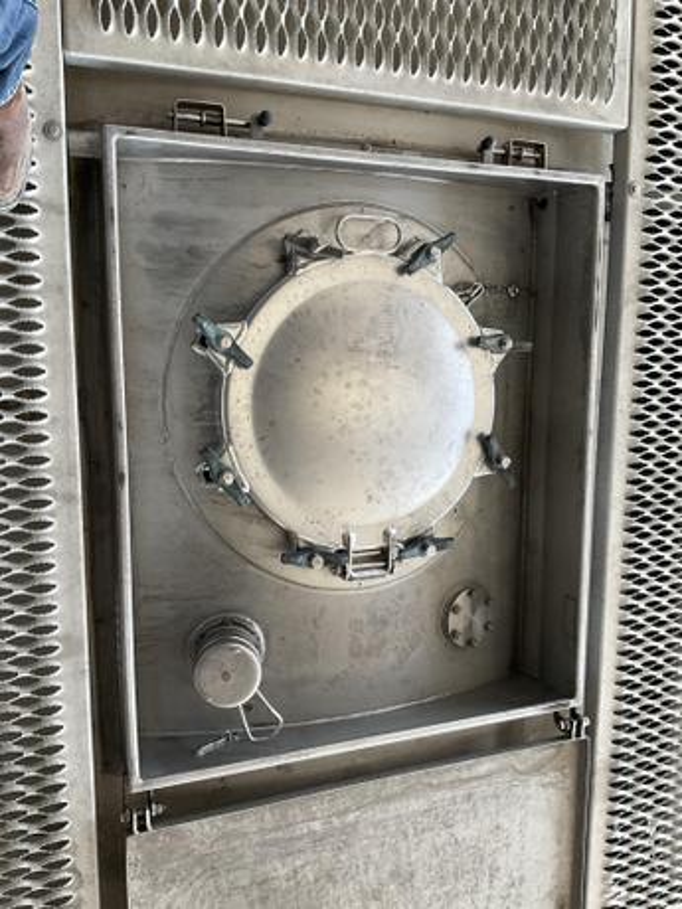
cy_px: 454
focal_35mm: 29
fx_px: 762
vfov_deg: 61.7
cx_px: 341
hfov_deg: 48.2
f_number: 1.8
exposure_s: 1/222
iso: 25
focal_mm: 3
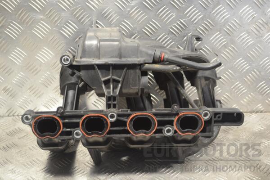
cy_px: 90
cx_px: 135
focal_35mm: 57
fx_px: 427
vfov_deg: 23.8
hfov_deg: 35.1
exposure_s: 1/30
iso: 500
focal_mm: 38
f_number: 5
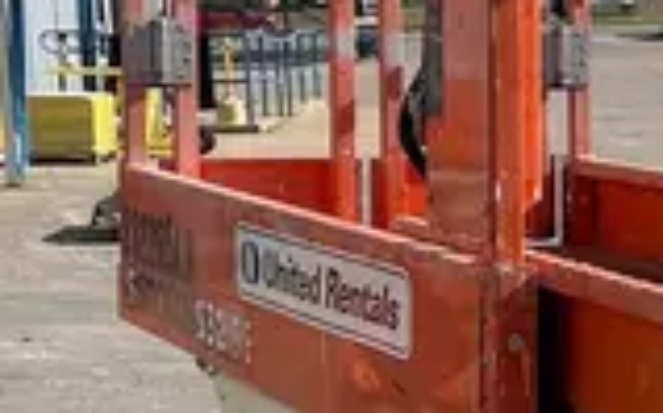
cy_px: 240
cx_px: 1005
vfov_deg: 10.3
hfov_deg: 15.2
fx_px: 2292
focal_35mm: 127
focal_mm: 5.1
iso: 50
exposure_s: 1/3623
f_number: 1.6
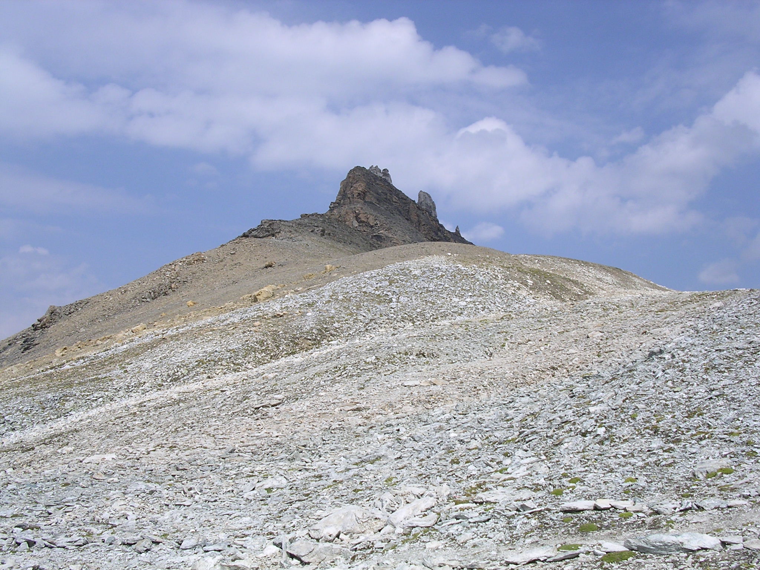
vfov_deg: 37.7
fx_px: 834
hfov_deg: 49.0
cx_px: 380
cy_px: 285
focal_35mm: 38
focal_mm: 5.8
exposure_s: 1/502
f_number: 5.6
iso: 100
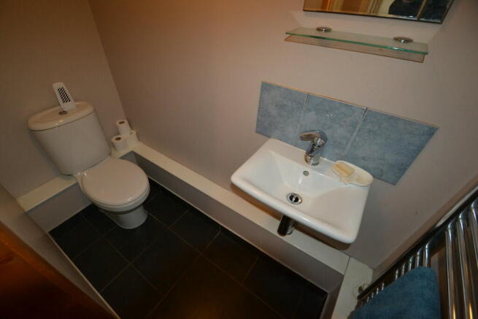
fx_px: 199
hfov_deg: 100.4
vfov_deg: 77.4
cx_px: 239
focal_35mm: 15
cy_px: 160
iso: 1000
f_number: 3.5
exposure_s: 1/60
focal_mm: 10
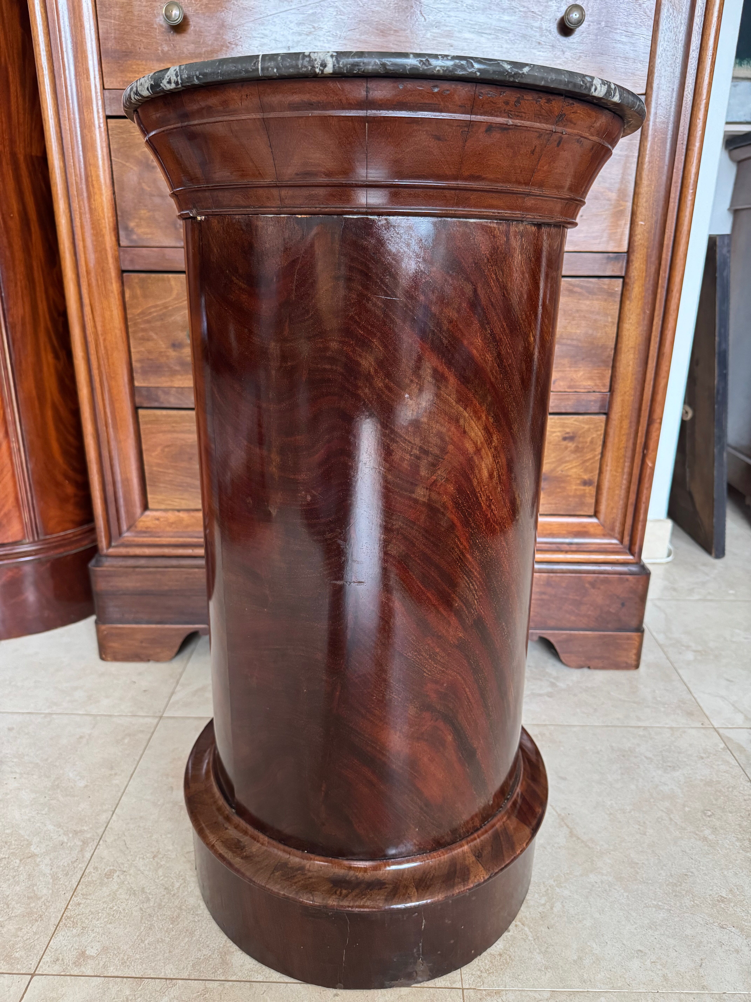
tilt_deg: -19.5
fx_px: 694
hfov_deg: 56.8
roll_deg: -0.1
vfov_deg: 71.6
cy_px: 501
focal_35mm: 24
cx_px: 376
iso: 640
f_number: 1.78
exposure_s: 1/60
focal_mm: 6.76
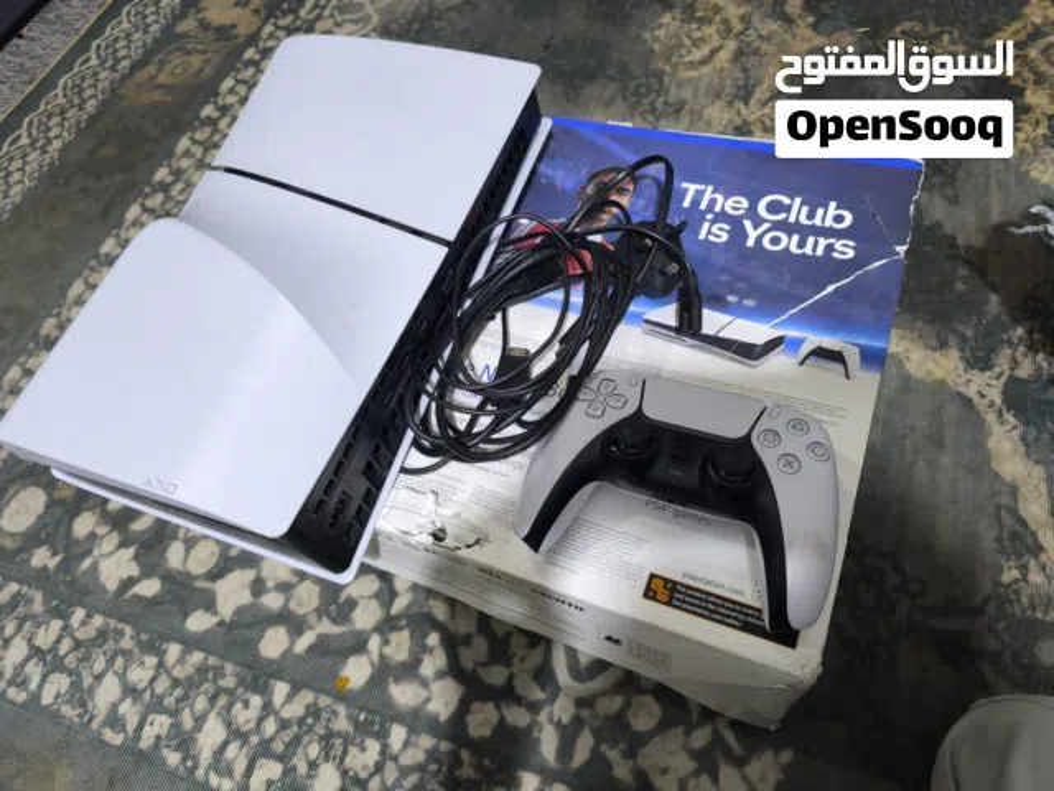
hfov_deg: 73.9
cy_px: 396
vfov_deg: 58.9
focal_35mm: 23
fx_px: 700
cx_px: 527
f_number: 1.6
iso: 320
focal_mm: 6.57
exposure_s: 1/50.1
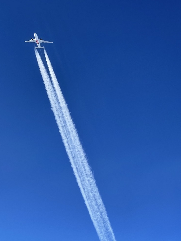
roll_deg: -16.9
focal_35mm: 65
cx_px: 90
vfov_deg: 29.8
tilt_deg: +21.0
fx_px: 453
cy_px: 120
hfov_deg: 22.6
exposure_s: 1/272
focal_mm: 7.5
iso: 20
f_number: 2.2
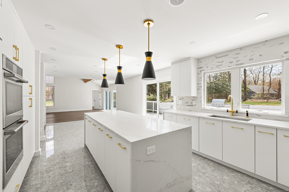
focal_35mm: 15
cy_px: 96
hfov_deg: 100.4
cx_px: 144
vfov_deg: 77.3
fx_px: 120
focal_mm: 15
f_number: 11
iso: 250
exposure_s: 1/8
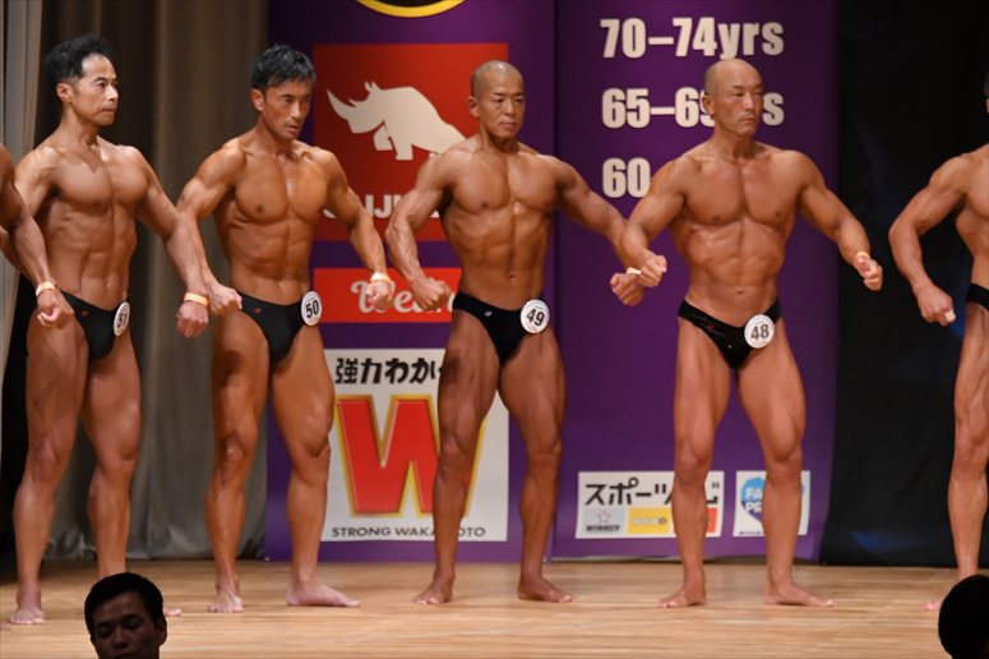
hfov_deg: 6.9
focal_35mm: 300
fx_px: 8238
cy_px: 330
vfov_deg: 4.6
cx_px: 494
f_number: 5.6
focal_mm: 200
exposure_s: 1/400
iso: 4500
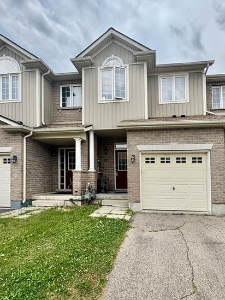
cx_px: 123
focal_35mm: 17
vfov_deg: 91.0
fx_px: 147
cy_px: 148
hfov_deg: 74.6
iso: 50
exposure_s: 1/1346
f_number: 2.2
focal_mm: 2.22
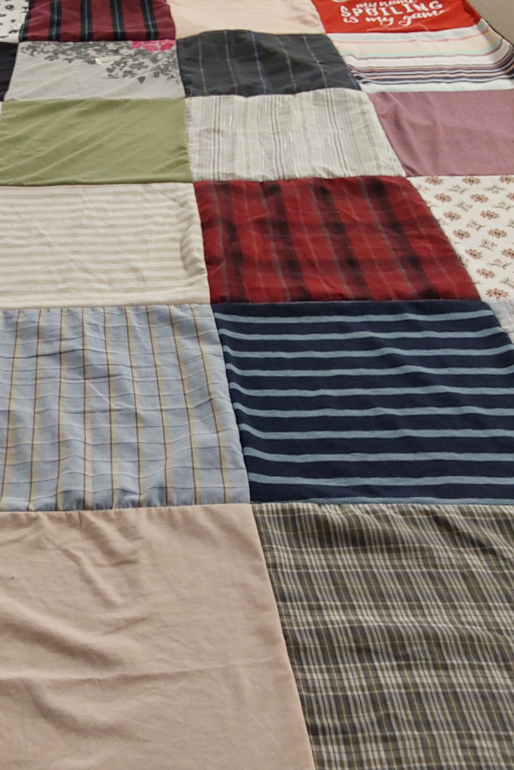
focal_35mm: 39
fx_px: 835
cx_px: 99
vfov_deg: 49.6
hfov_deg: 33.2
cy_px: 386
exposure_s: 1/60
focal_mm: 2.91
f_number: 1.9
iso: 100
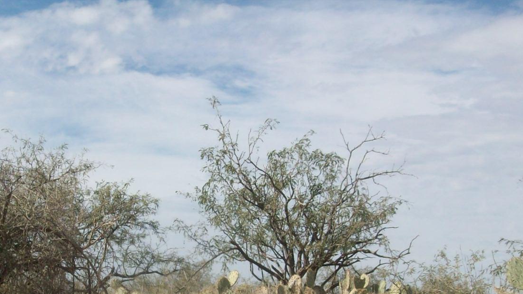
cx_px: 213
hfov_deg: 30.5
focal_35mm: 69
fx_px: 957
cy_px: 206
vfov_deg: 17.4
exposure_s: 1/482
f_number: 5.5
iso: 64
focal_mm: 5.7
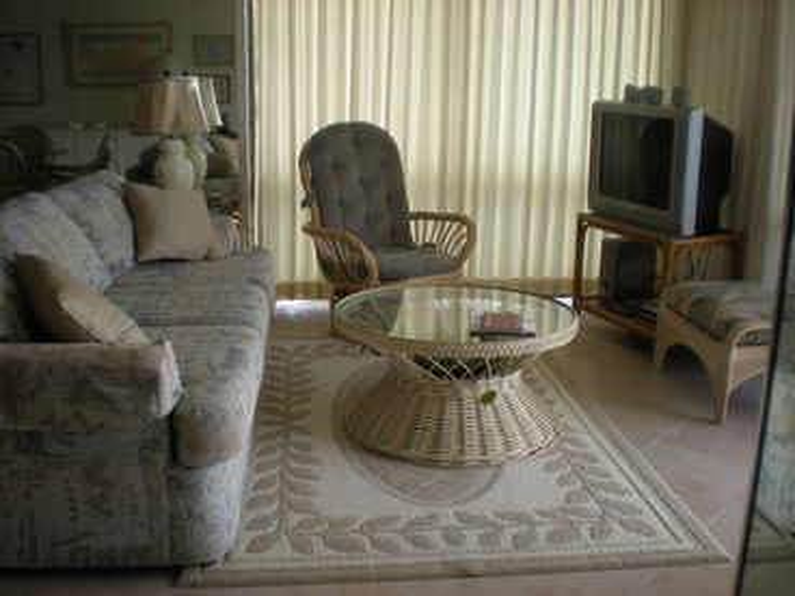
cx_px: 398
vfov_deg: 37.7
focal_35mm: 38
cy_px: 298
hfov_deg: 49.0
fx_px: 873
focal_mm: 6.3
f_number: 3.1
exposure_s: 1/99.4
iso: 64
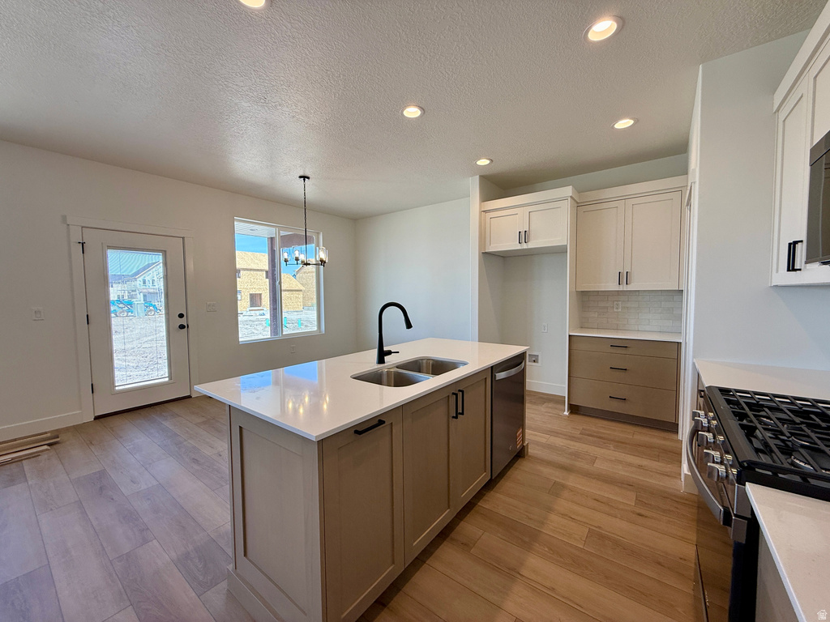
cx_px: 415
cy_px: 311
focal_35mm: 14
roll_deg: +0.4
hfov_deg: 102.1
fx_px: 336
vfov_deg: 85.7
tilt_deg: -2.5
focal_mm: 2.22
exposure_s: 1/153
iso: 64
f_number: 2.2
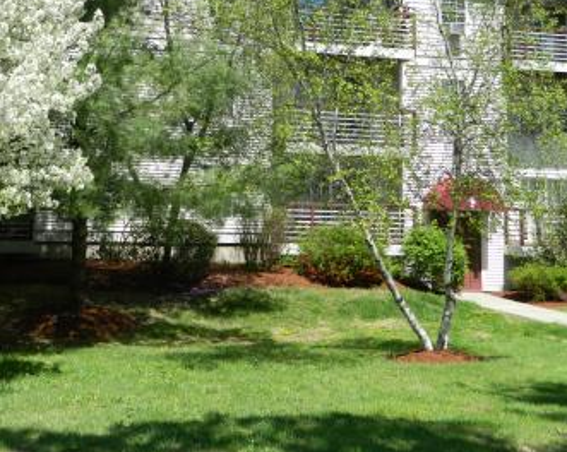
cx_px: 221
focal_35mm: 48
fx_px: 805
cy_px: 99
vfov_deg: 30.7
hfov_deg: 38.6
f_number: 3.2
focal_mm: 5.1
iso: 110
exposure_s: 1/800
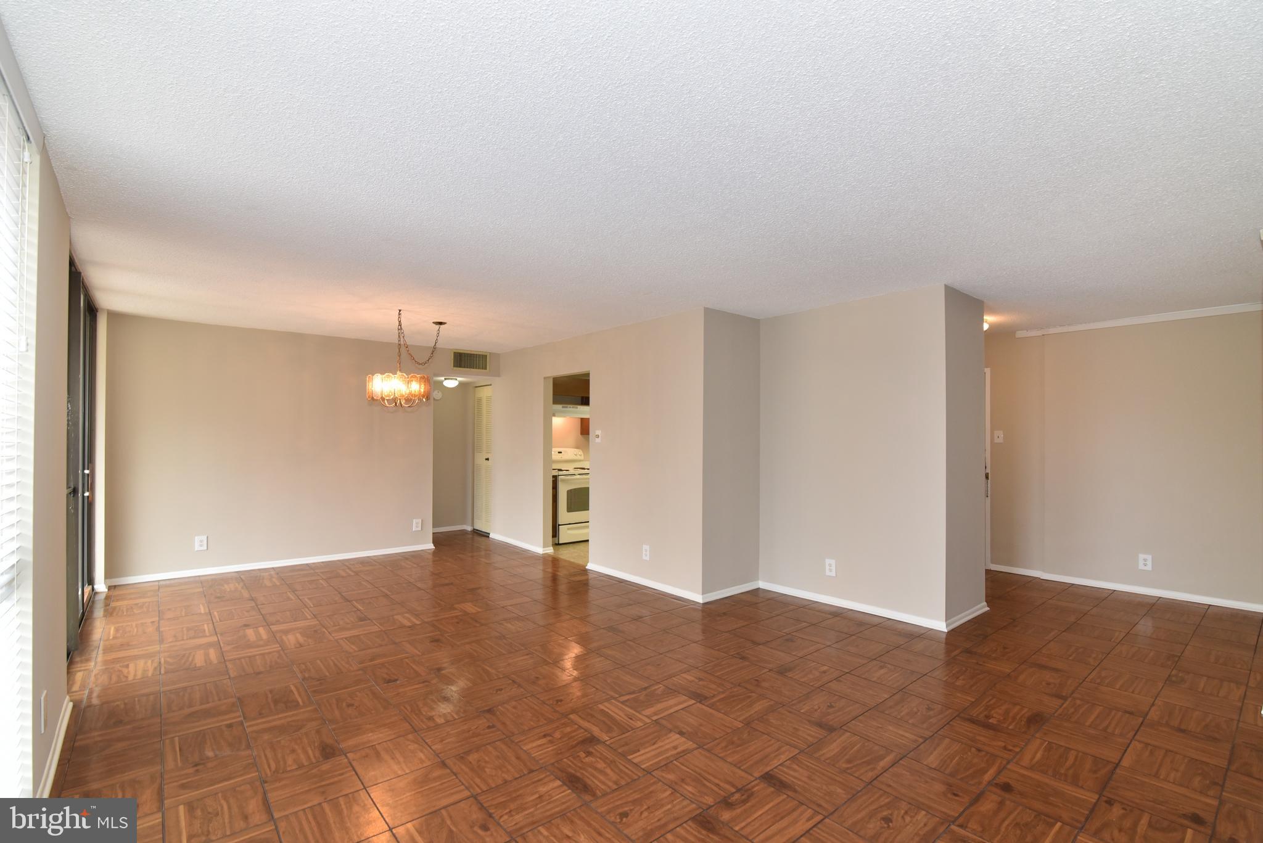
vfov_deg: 73.8
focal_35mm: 16
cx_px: 632
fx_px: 562
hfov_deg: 96.7
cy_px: 422
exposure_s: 1/60
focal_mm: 16
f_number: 7.1
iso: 1250
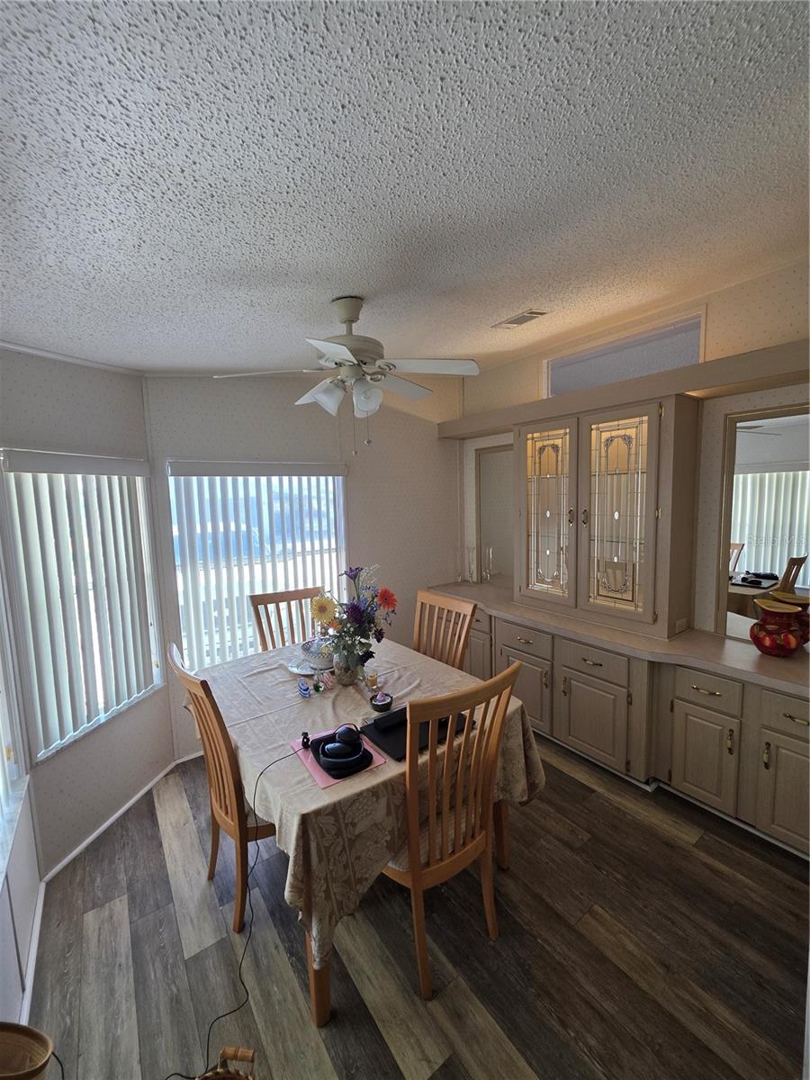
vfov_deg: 106.2
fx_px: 406
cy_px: 540
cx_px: 405
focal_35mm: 13
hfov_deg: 89.9
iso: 100
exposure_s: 1/120
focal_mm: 2.2
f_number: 1.9
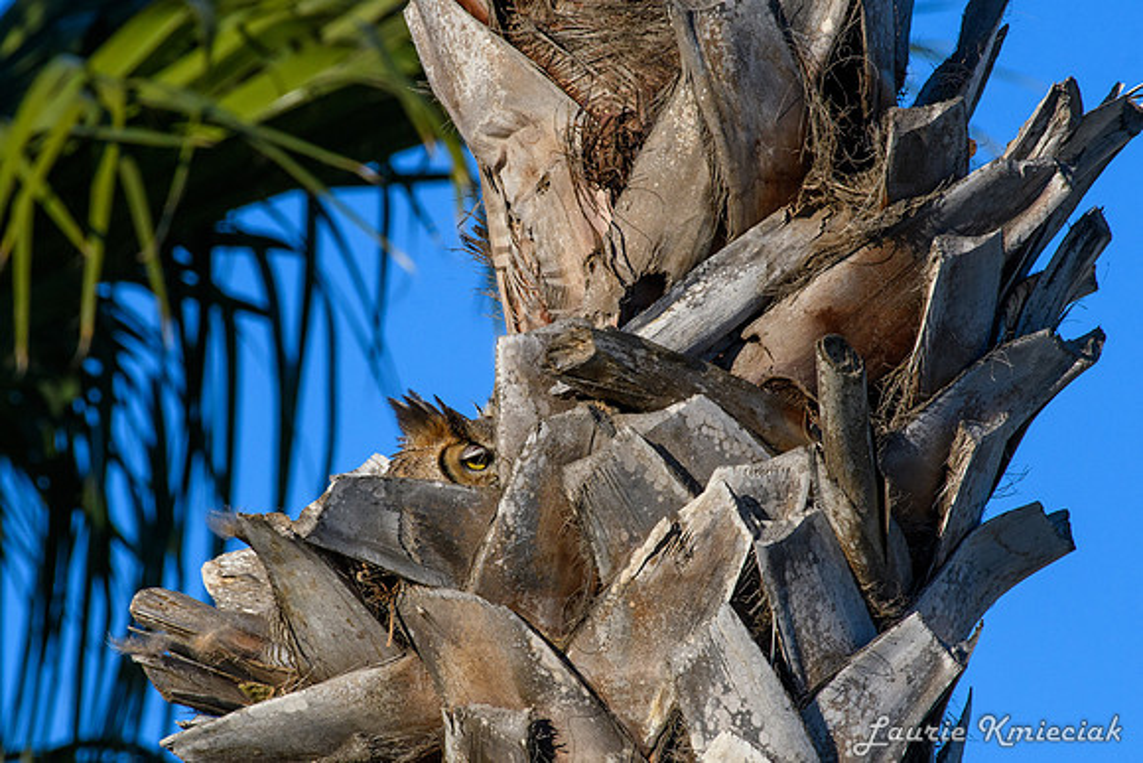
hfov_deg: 2.3
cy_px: 375
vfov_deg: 1.5
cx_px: 499
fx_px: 28799
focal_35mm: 907
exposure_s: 1/1250
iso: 900
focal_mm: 500
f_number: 11
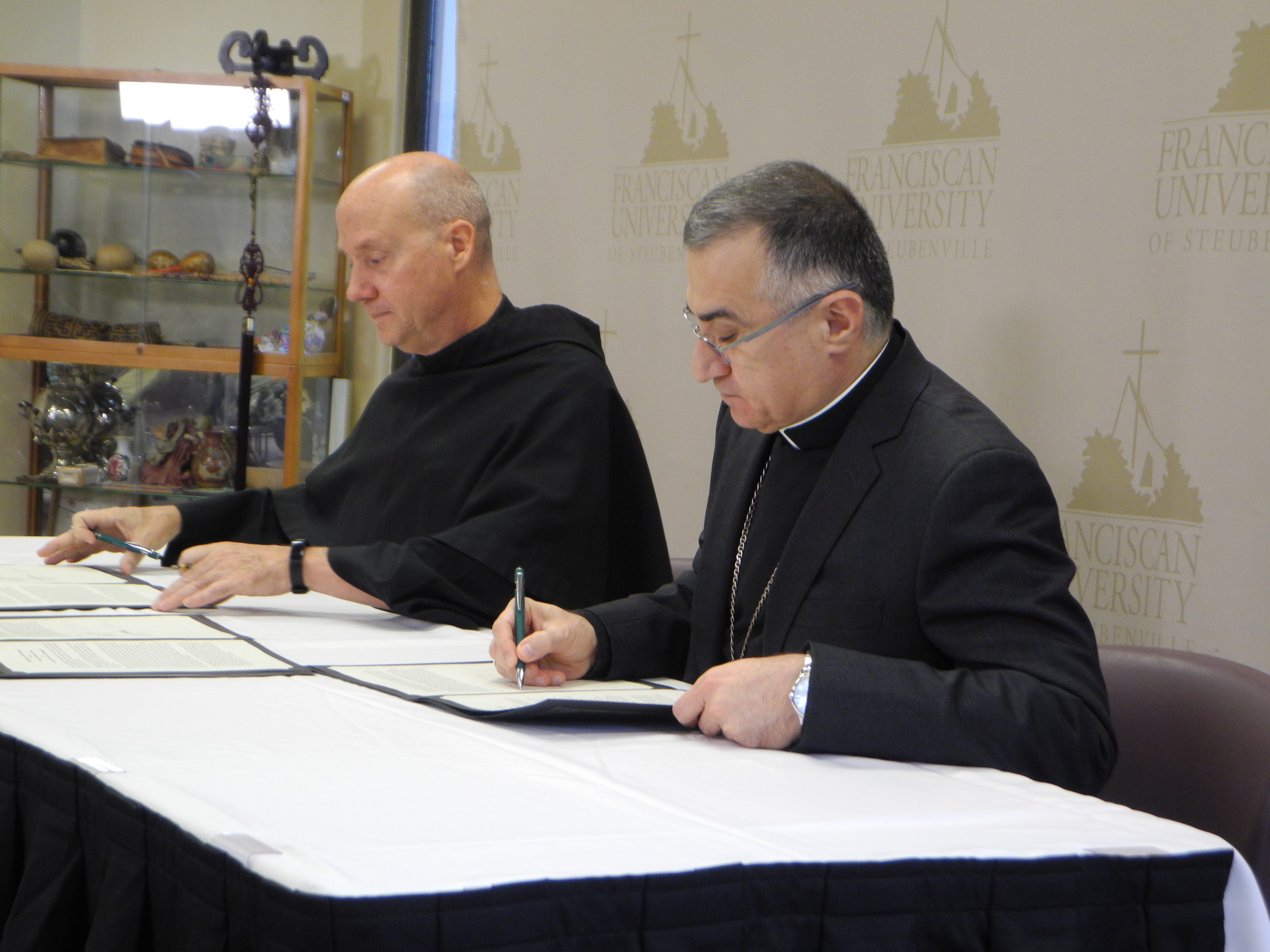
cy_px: 476
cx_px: 635
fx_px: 2495
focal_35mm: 68
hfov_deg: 28.6
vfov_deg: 21.6
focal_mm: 14.5
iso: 352
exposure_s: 1/30
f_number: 4
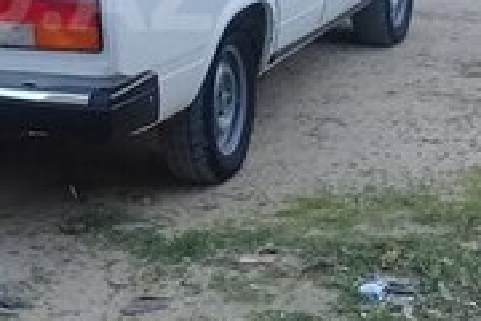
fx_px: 1576
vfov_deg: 11.5
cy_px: -9
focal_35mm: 118
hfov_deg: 16.8
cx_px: -61
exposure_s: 1/114
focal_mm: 3.3
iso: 50
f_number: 2.2
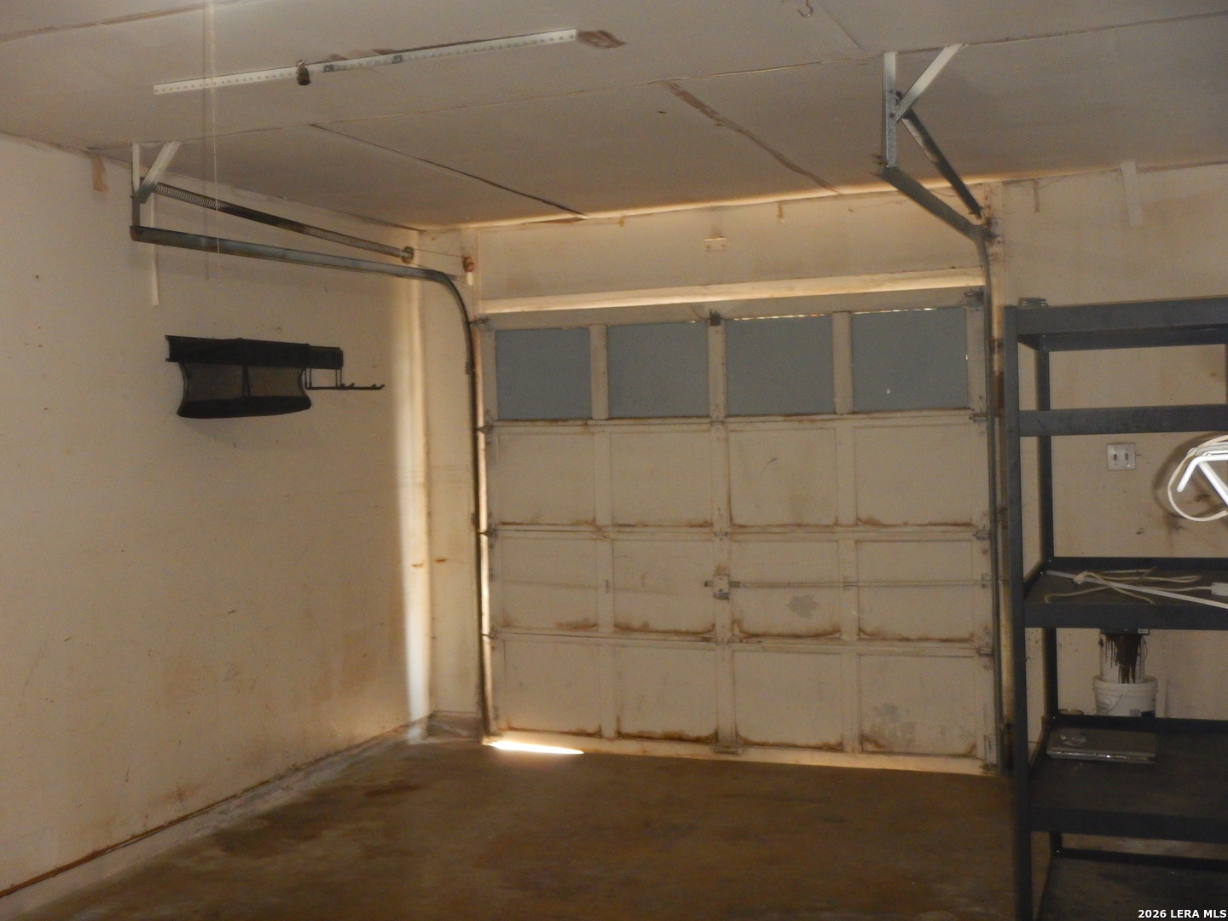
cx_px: 614
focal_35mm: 40
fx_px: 1419
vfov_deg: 36.0
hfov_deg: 46.8
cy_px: 460
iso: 560
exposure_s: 1/30
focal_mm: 7.2
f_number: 4.2
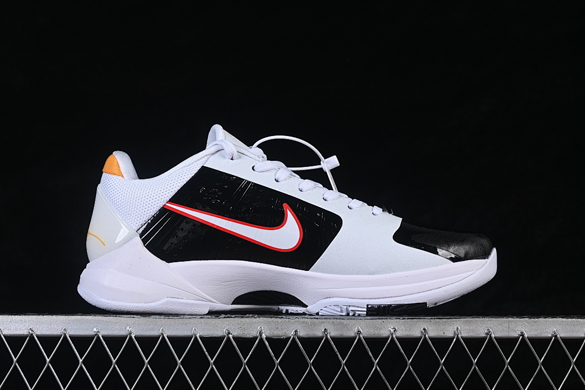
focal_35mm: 75
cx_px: 292
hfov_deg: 27.0
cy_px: 195
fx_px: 1219
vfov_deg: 18.2
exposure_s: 1/80
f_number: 8
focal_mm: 50
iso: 160
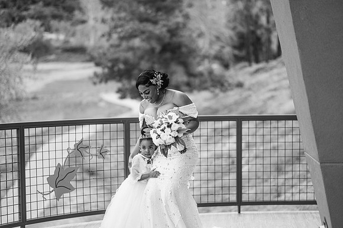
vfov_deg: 15.8
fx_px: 821
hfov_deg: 23.6
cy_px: 114
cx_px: 172
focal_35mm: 86
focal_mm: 85
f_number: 2
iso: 100
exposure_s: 1/800
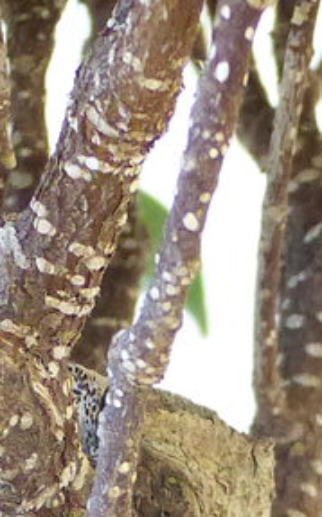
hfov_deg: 2.3
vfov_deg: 3.7
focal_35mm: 573
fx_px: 8058
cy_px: 665
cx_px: 86
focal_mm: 17.4
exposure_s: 1/40
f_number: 2.8
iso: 400
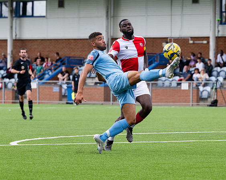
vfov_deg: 5.6
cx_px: 73
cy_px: 116
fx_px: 1845
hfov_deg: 7.0
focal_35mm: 276
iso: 400
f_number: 5
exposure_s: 1/1250
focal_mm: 150
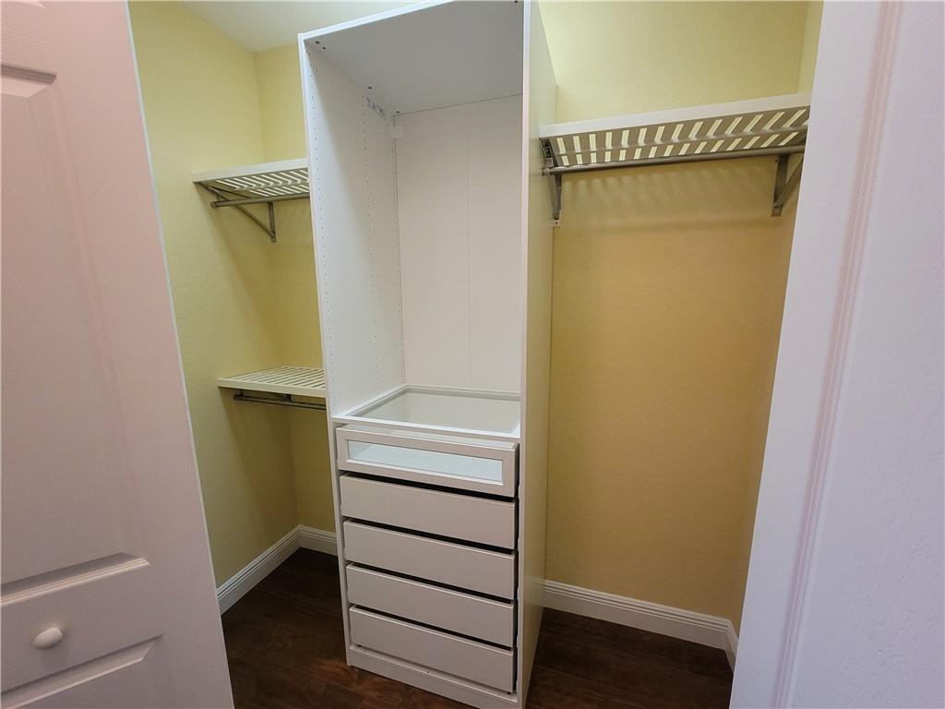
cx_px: 472
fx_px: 355
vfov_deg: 89.9
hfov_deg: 106.2
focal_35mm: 13
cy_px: 354
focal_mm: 2.2
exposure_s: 1/60
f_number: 2.2
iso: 400
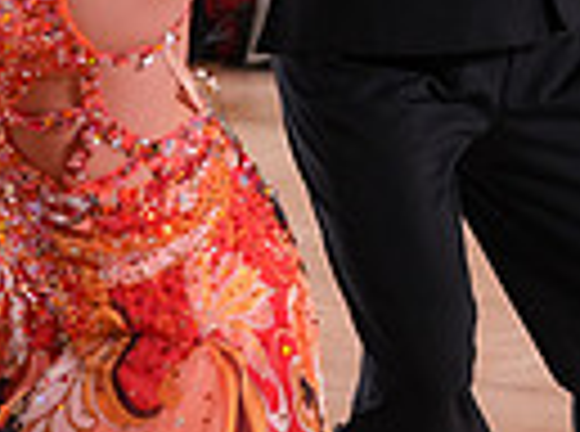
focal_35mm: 217
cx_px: 265
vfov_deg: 6.7
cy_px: -214
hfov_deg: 9.1
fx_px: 3626
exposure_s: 1/400
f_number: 4
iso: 2000
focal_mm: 50
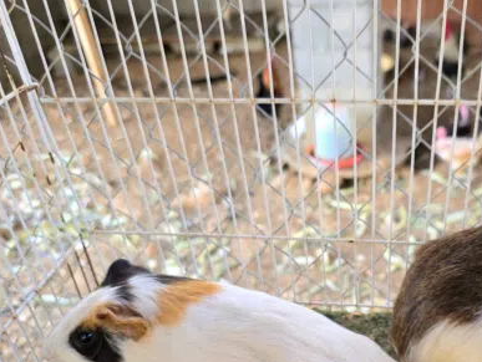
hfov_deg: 47.6
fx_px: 530
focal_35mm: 38
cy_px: 277
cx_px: 346
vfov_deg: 36.8
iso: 400
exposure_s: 1/101
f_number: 1.7
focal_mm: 6.3
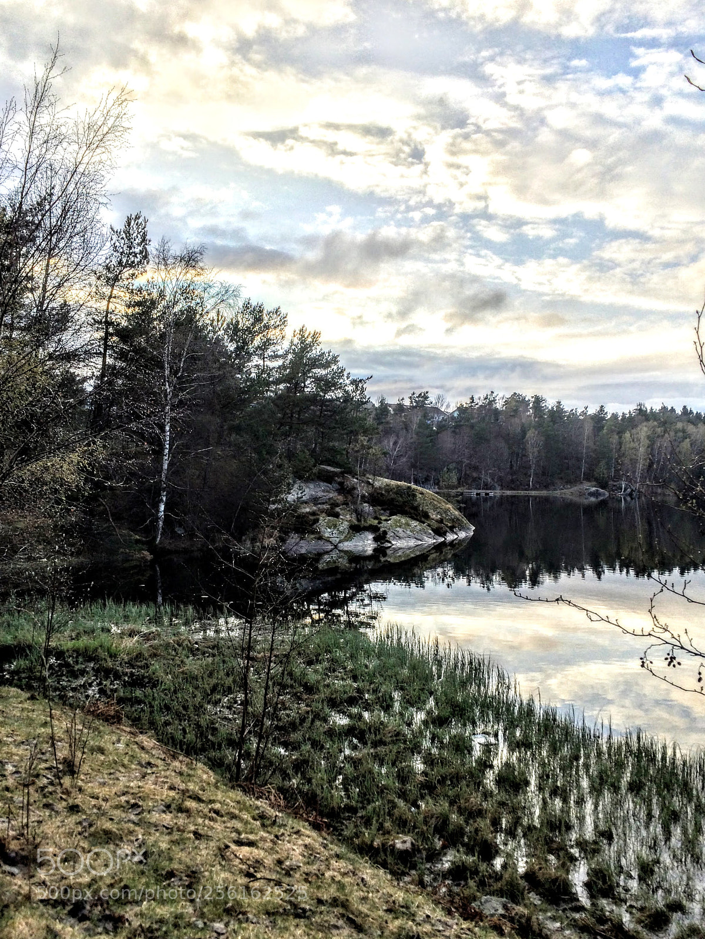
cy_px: 470
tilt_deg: +1.6
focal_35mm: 29
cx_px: 352
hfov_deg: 48.2
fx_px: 787
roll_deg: -2.2
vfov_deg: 61.7
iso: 32
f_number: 2.2
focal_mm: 4.15
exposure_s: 1/720
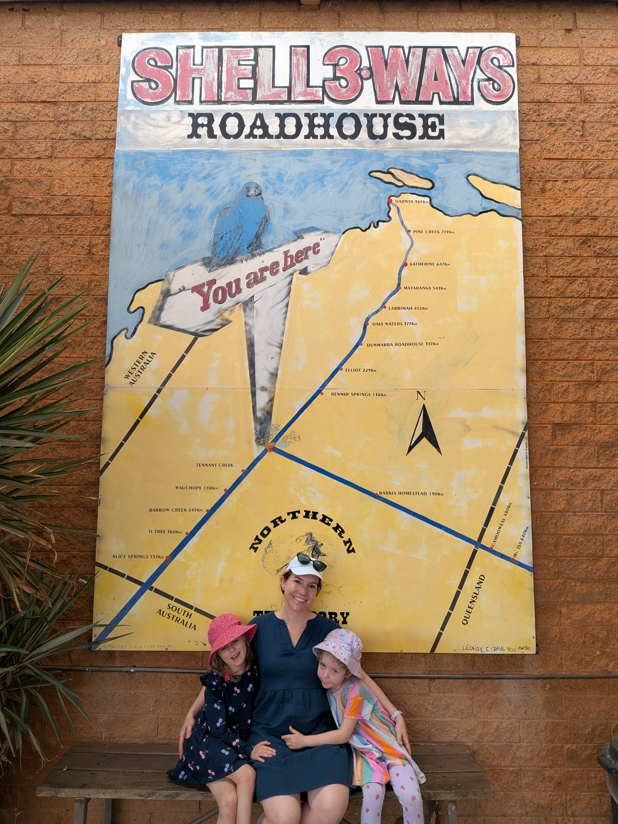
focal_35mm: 24
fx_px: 571
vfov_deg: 71.6
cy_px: 412
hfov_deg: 56.8
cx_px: 309
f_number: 1.7
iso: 33
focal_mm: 4.53
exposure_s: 1/432
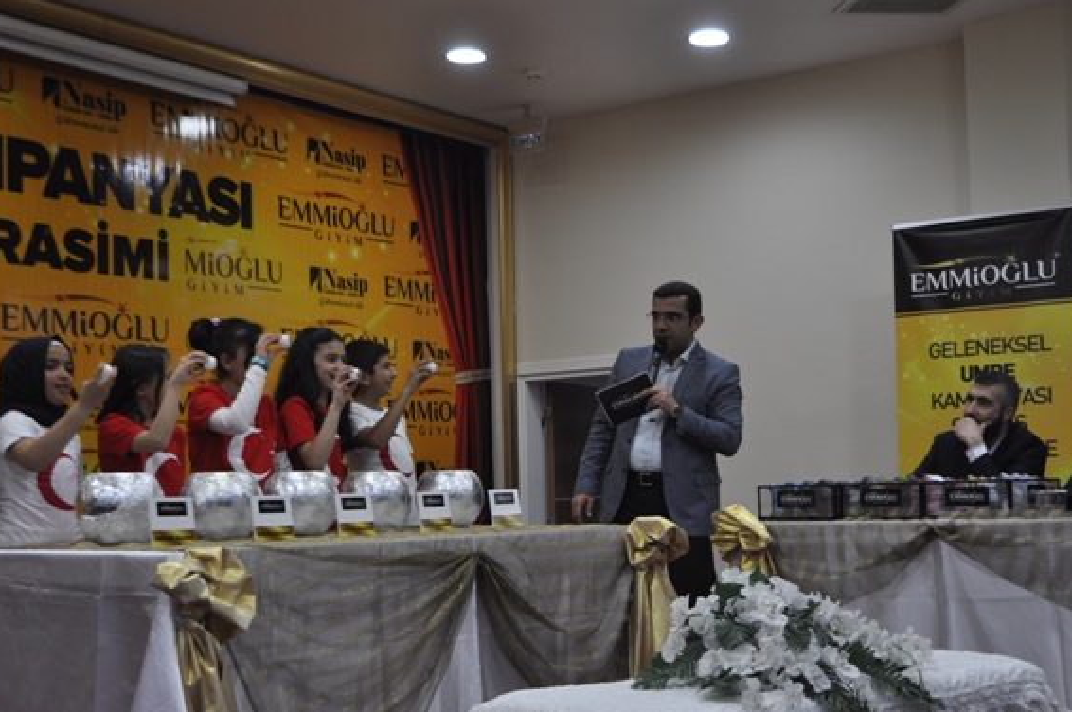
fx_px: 1563
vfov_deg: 25.7
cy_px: 370
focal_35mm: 53
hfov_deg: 37.8
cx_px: 600
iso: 400
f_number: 4.5
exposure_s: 1/80
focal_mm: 31
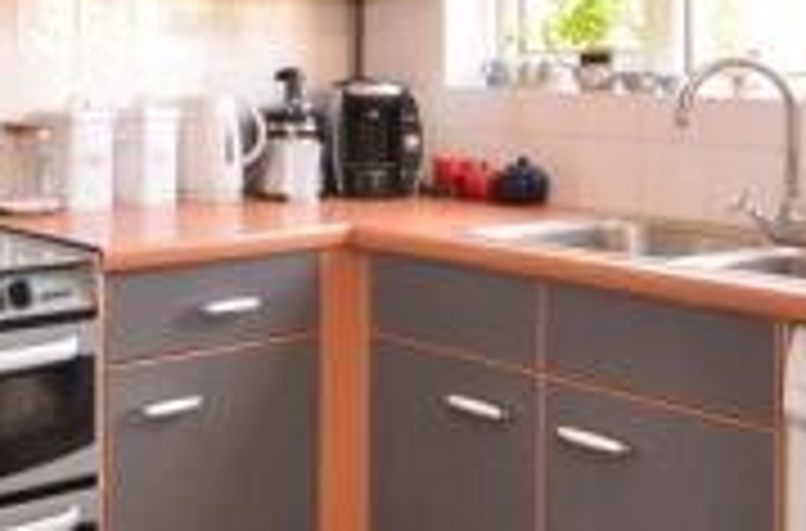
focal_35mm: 55
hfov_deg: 34.5
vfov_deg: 23.7
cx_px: 90
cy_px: 40
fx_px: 1227
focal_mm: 10
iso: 640
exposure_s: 1/6
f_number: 9
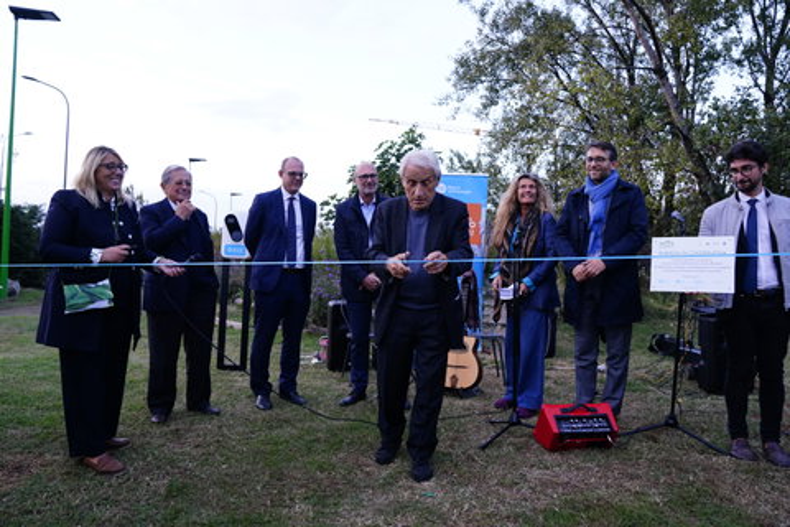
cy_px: 264
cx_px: 395
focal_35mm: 24
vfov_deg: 53.1
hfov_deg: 73.7
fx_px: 527
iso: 2500
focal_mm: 24
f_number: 4
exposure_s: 1/250
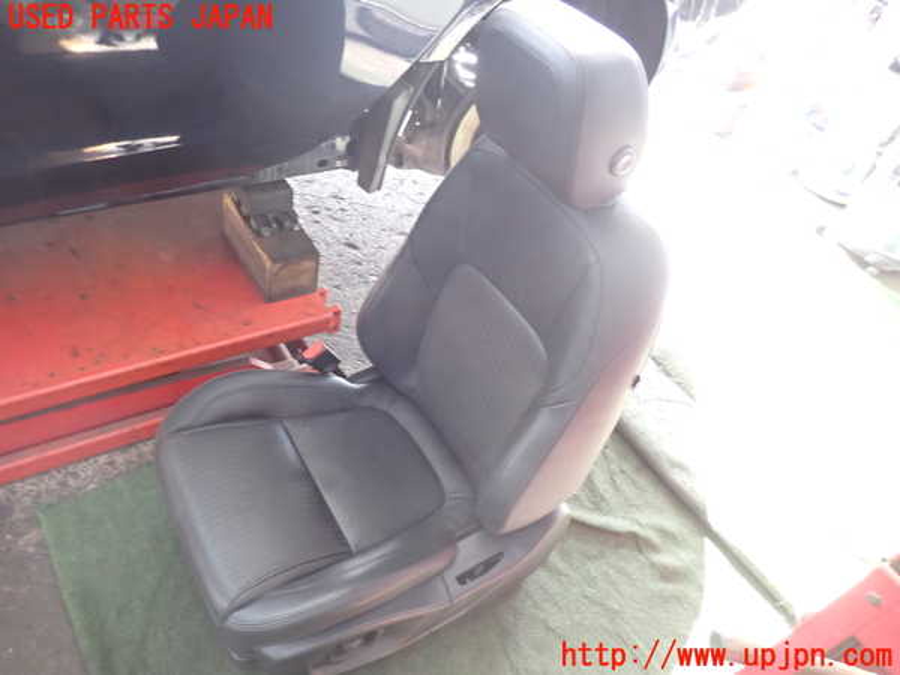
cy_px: 338
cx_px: 450
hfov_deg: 69.4
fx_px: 650
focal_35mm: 25
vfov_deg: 54.9
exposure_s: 1/30
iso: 250
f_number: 2
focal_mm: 4.5
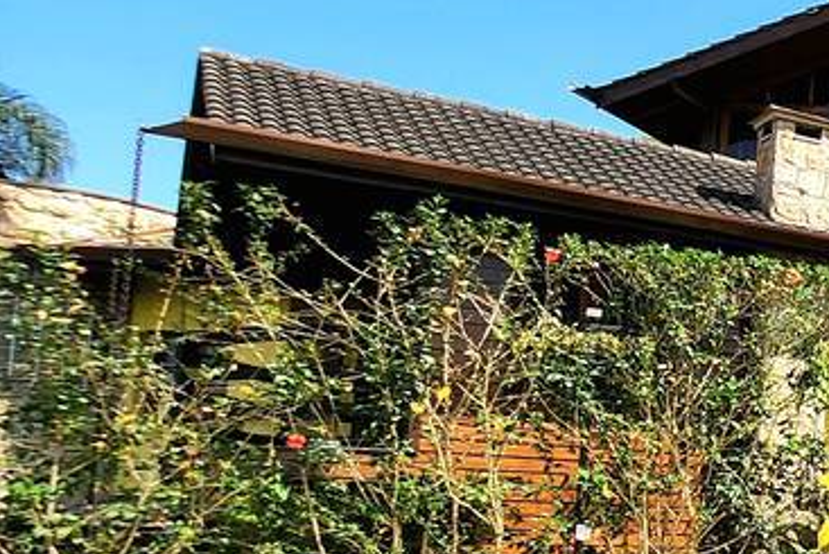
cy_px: 477
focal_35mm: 53
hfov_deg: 20.0
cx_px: 1624
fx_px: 1221
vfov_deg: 24.9
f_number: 2.2
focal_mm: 2.2
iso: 50
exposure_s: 1/2000
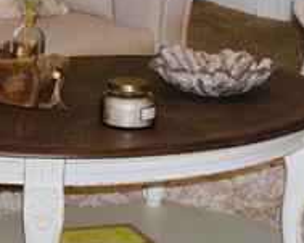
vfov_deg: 9.0
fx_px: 1511
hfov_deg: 11.1
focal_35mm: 168
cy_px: -119
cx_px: -116
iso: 560
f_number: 5.6
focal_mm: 22
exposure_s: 1/125
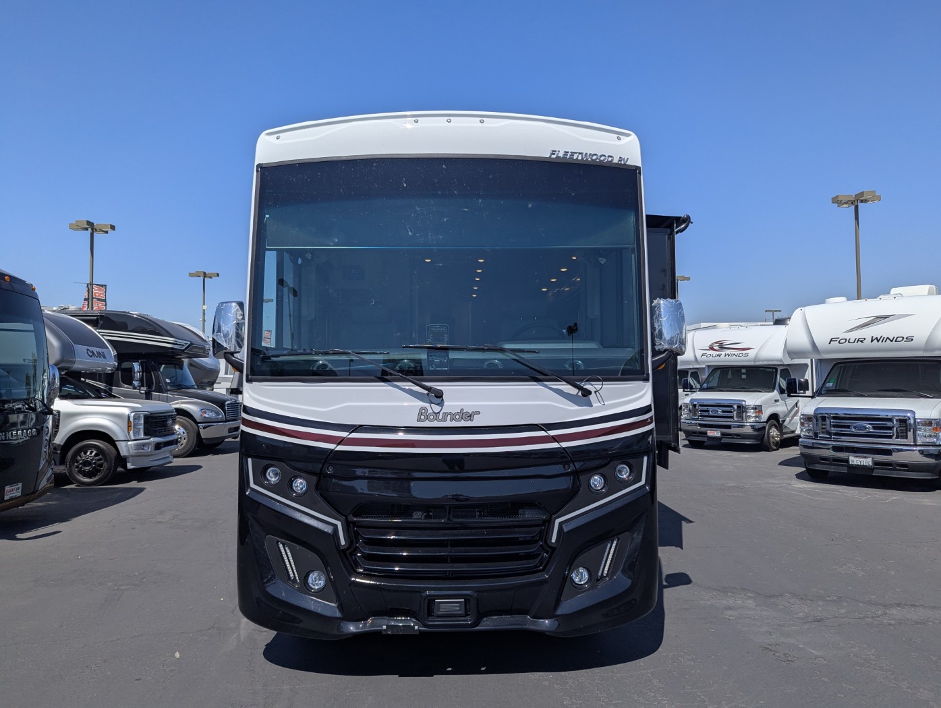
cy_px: 354
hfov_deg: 71.5
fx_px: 653
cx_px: 470
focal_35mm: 24
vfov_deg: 56.9
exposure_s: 1/4184
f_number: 1.85
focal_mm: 6.81
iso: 44
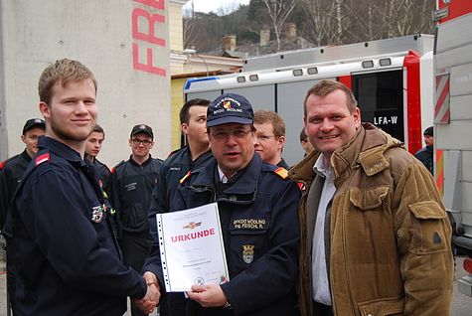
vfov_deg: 25.8
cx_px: 236
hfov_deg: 37.8
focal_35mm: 52
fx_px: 689
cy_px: 158
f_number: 4.8
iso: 220
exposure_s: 1/30
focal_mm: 35
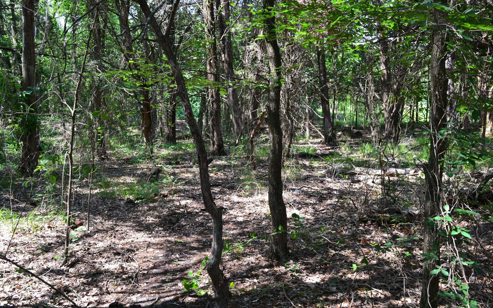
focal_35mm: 36
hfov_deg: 54.0
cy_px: 133
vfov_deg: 35.3
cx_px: 242
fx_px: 484
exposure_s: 1/60
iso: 400
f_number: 8
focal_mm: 22
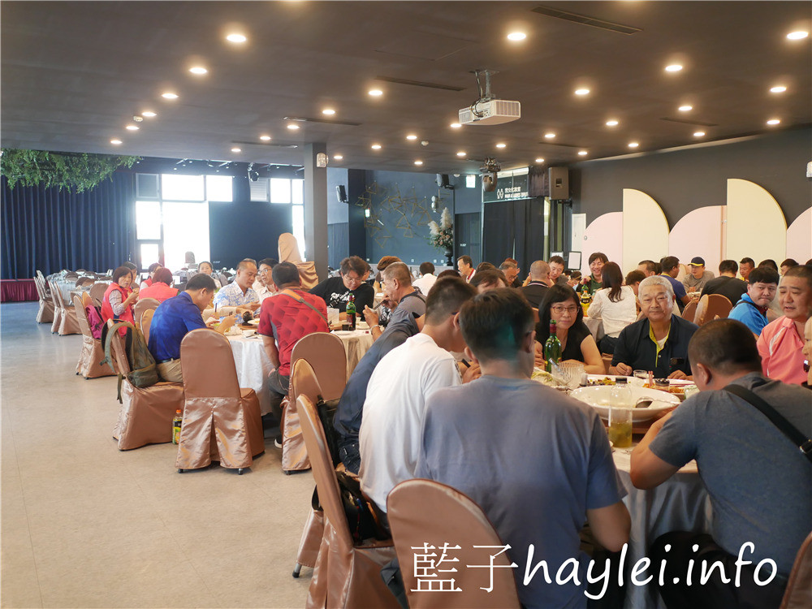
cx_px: 406
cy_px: 304
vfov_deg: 46.8
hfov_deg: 60.0
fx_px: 704
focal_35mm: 30
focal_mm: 15
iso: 640
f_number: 1.7
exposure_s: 1/125
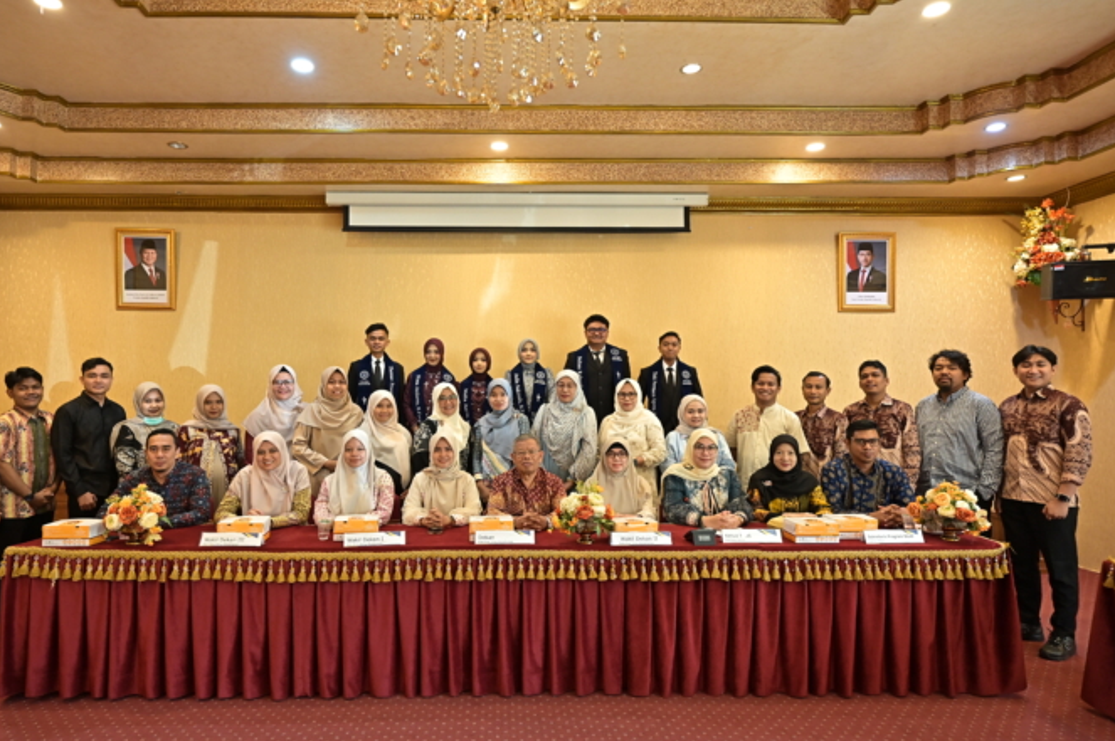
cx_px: 520
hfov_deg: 78.5
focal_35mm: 22
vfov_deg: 57.1
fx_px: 681
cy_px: 382
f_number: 3.5
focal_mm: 19
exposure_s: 1/80
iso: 1600
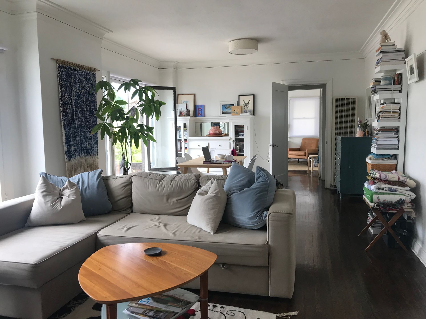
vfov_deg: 49.7
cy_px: 160
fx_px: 345
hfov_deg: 63.4
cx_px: 213
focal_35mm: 28
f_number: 1.8
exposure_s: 1/120
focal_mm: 3.99
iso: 25
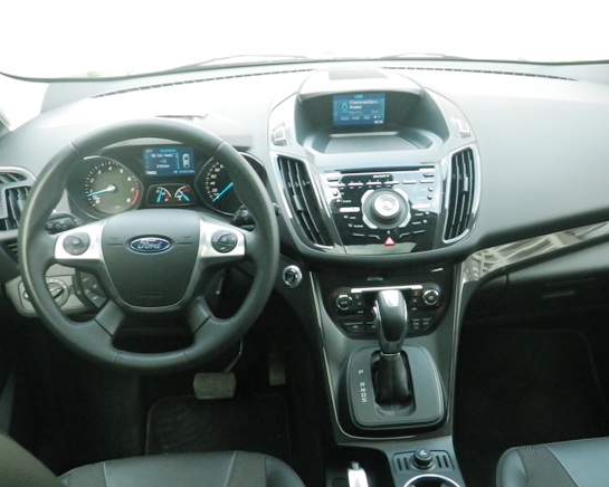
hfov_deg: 46.8
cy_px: 262
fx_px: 703
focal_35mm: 39
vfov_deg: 38.2
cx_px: 320
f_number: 3.8
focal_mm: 6.1
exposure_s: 1/50
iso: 250
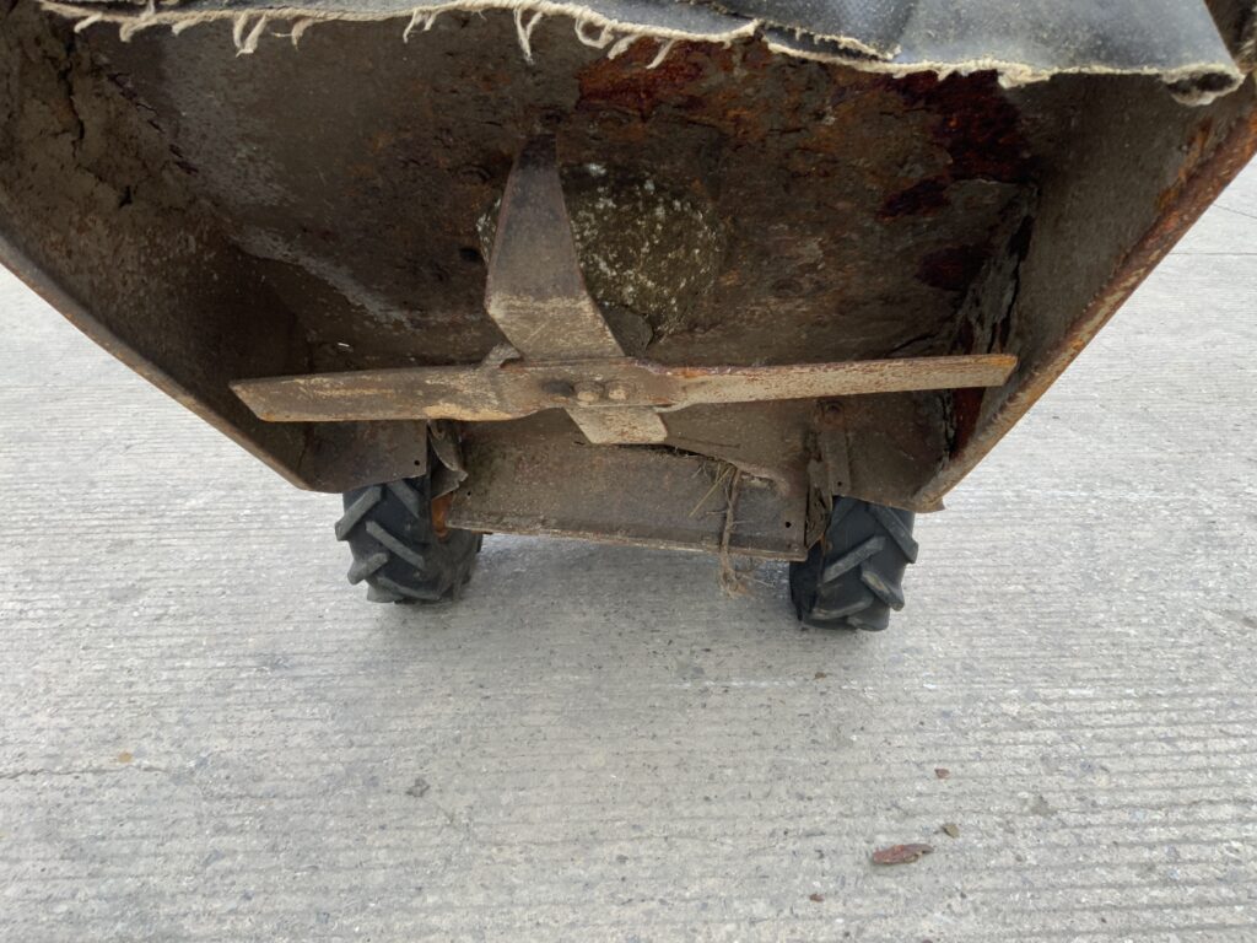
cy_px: 472
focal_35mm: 29
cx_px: 628
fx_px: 1053
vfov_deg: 48.2
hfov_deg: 61.7
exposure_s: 1/122
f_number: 1.8
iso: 20
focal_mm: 3
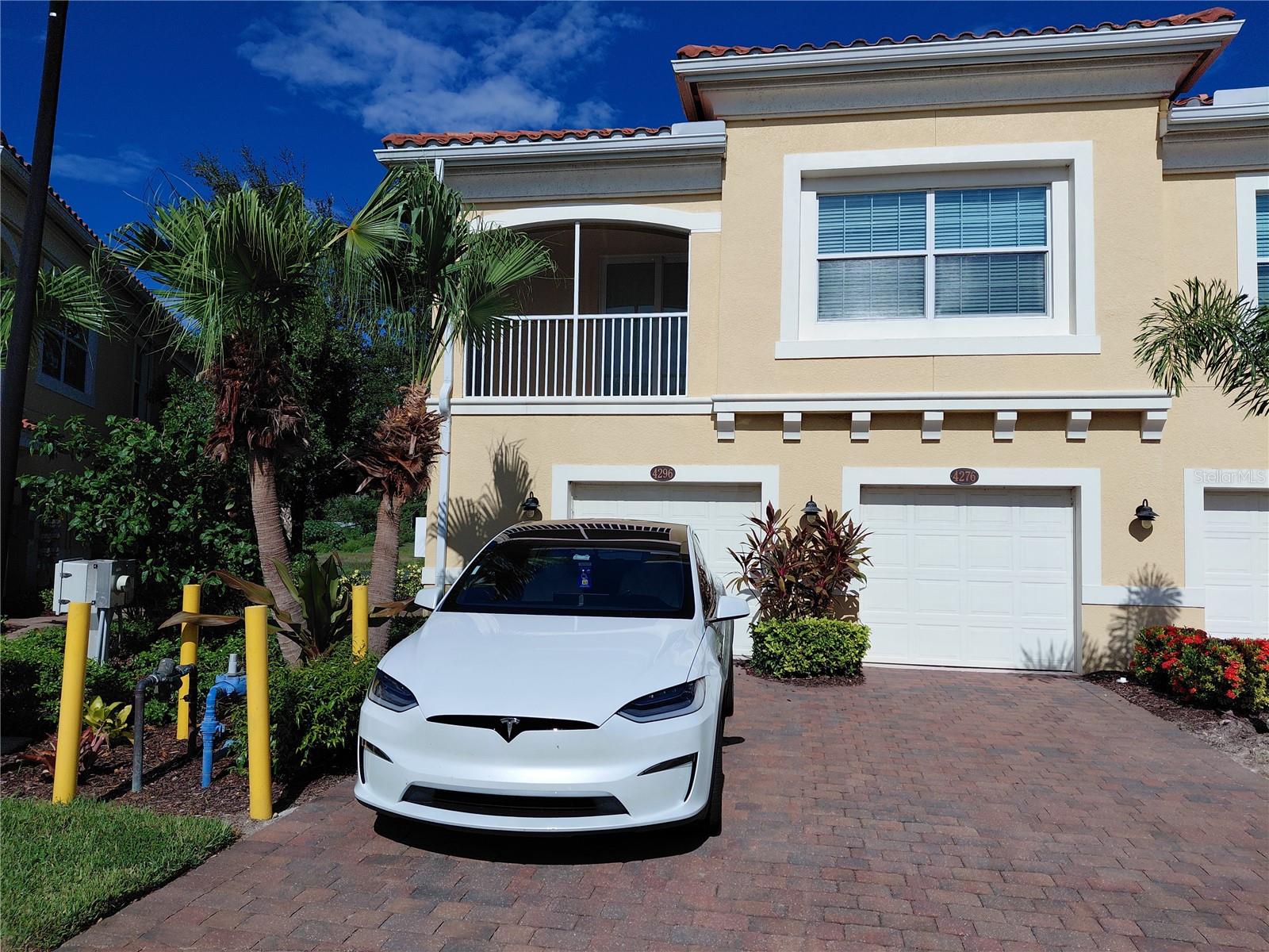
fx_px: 916
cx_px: 634
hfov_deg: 69.4
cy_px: 476
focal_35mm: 25
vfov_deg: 54.9
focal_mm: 4.69
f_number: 1.8
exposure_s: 1/8306
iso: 64
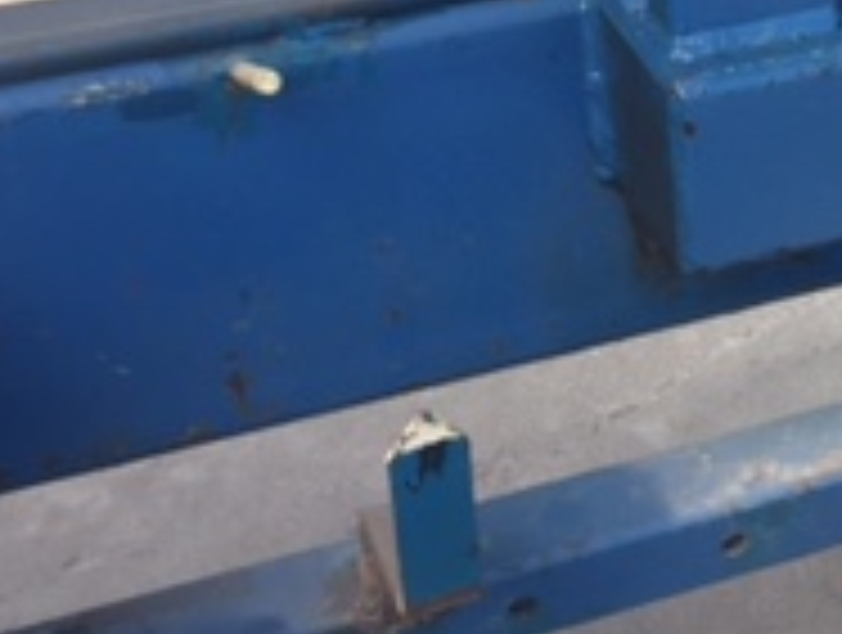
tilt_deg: -29.7
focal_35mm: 99
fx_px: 2413
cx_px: 1139
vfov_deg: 14.9
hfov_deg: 18.3
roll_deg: -1.7
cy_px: 94
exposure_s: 1/286
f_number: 2.2
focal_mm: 4.15
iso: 32
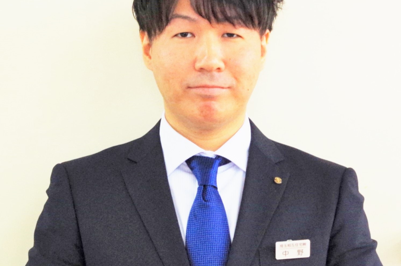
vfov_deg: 17.8
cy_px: 97
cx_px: 210
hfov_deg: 26.7
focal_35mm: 76
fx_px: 845
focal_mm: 35
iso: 400
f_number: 6.3
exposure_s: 1/60
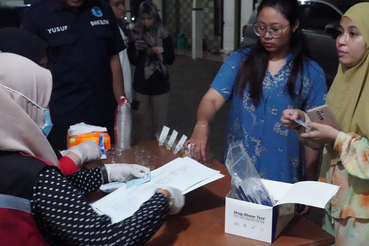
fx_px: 436
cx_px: 168
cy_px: 126
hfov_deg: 45.8
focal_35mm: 43
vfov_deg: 31.5
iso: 25600
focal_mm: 25
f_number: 5.6
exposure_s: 1/50
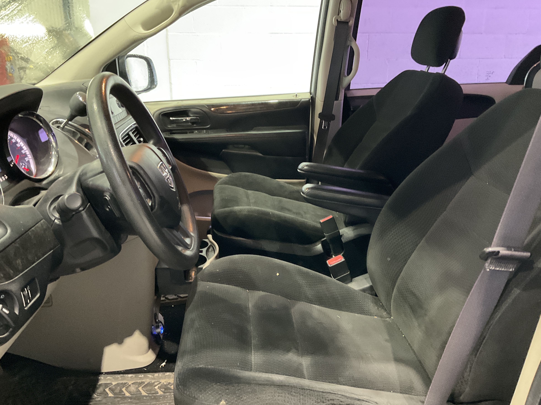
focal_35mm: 30
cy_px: 201
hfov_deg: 60.0
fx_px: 469
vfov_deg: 46.8
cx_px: 268
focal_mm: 3
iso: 250
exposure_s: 1/30
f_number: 1.8
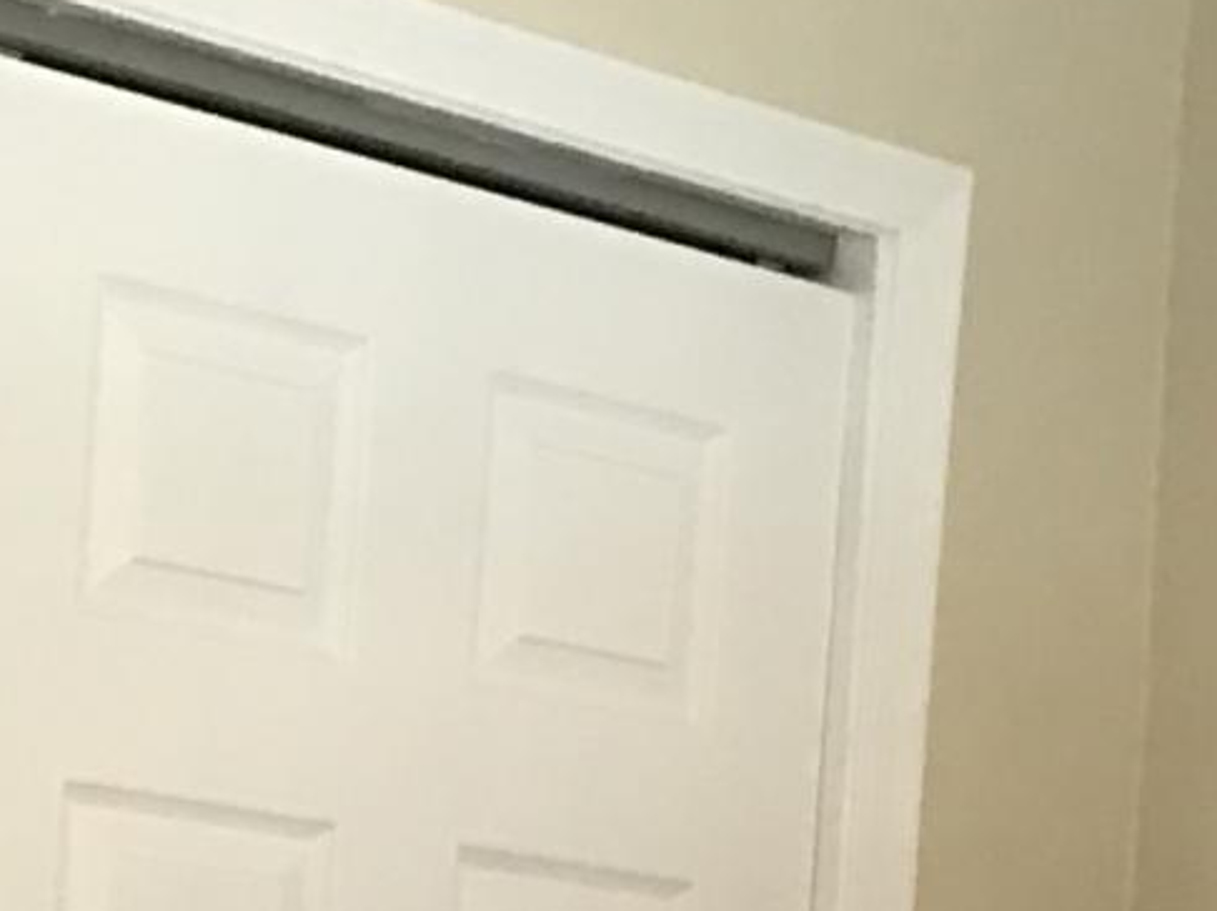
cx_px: 2051
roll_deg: -5.8
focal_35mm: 173
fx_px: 6079
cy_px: 2100
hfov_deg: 10.8
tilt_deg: -7.5
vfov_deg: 8.0
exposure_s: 1/20
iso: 40
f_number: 1.8
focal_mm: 3.99
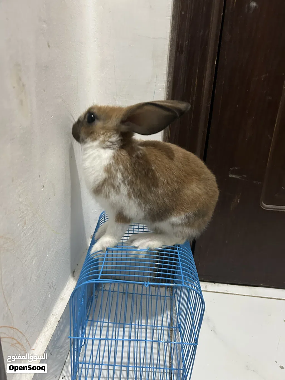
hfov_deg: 53.1
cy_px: 190
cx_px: 142
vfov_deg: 67.3
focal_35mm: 26
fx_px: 285
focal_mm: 5.7
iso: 400
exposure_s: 1/33
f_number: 1.5
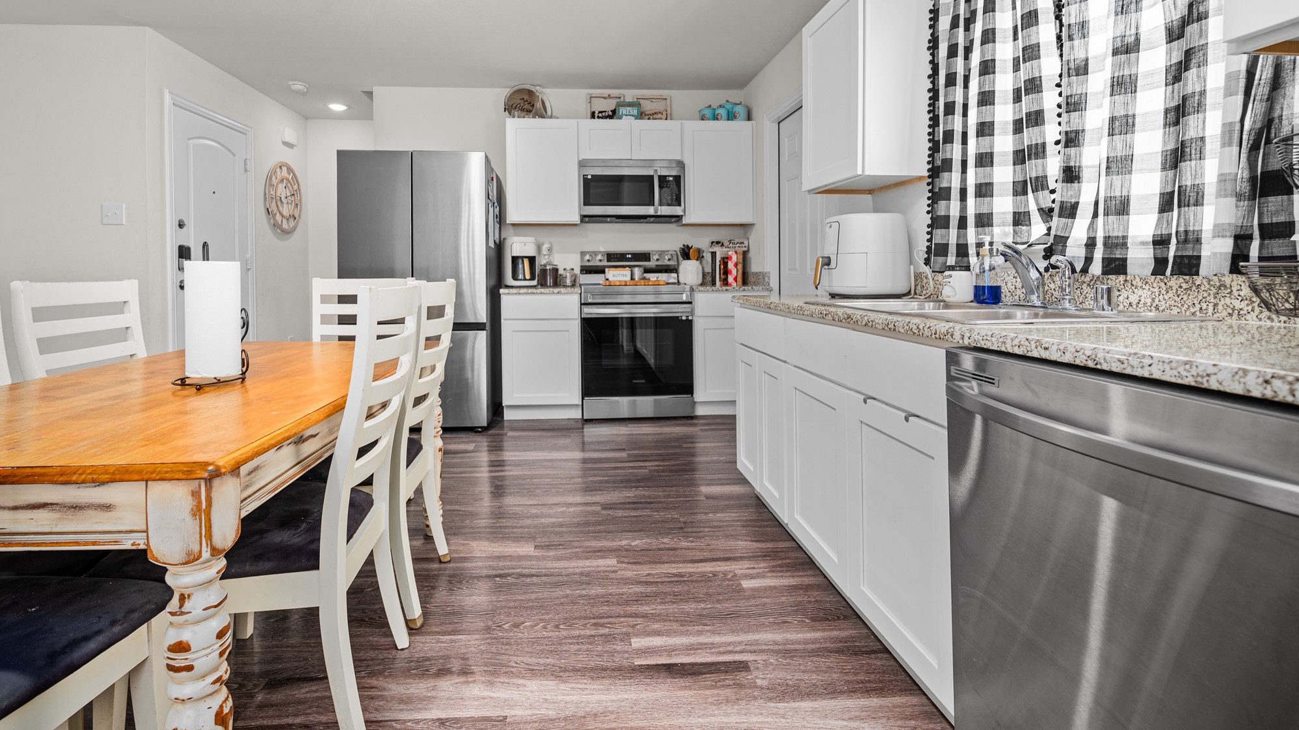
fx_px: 551
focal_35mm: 16
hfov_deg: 99.2
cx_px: 608
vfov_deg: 66.3
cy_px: 284
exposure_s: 1/3
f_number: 4
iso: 100
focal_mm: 14
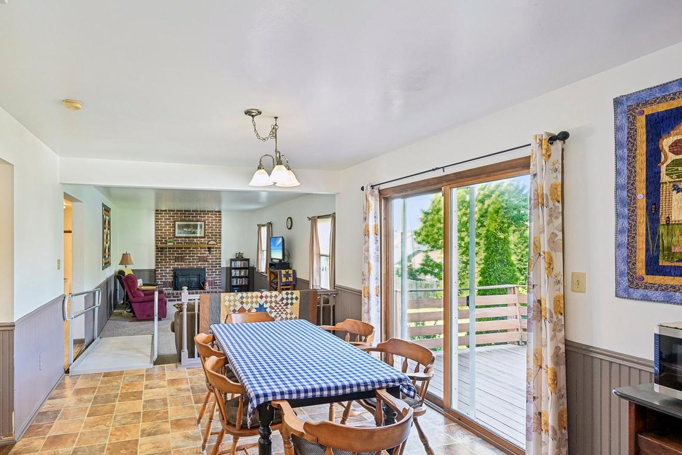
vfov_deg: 64.4
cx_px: 253
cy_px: 248
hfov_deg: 85.1
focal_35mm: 19
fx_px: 360
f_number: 8
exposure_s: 1/10
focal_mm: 15
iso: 400
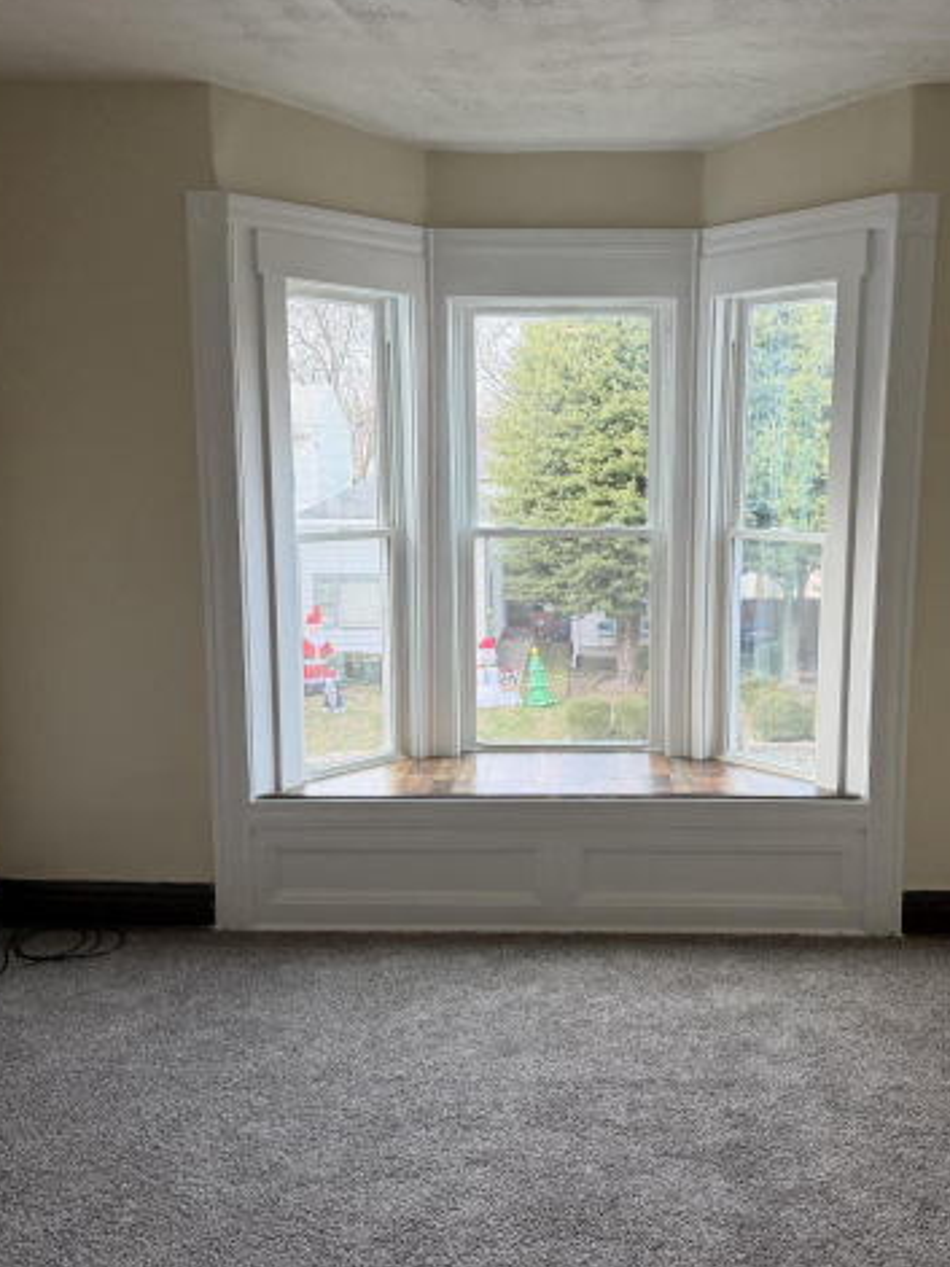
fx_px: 1245
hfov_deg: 41.5
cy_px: 642
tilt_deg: -5.5
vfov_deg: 54.0
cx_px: 589
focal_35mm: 34
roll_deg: +0.0
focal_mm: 6.76
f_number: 1.78
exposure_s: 1/171
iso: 200
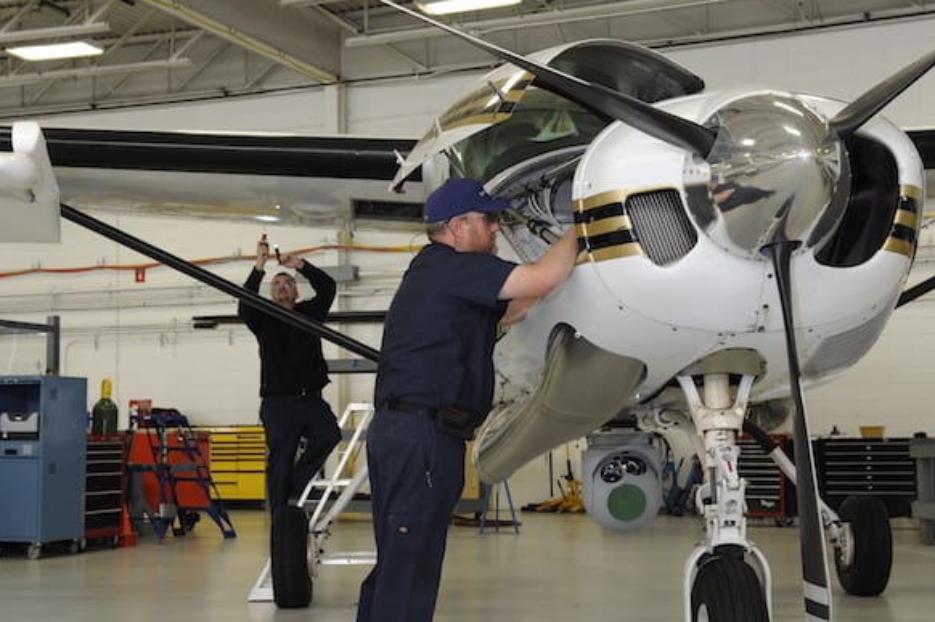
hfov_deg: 36.3
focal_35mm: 55
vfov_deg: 24.5
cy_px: 362
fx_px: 1427
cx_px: 487
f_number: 7.1
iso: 400
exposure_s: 1/40
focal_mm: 40
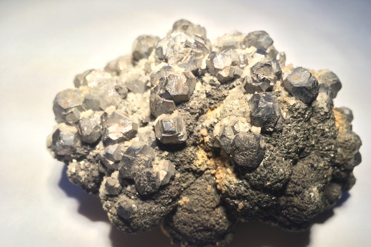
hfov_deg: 57.2
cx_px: 196
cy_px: 143
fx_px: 340
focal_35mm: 33
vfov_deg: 39.9
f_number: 2.2
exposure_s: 1/120
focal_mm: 4.15
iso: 50
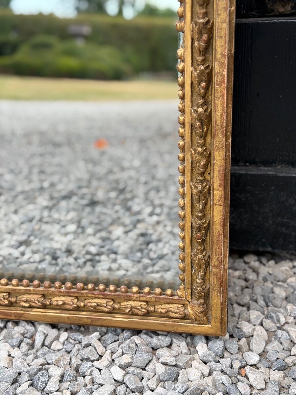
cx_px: 148
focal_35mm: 48
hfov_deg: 30.3
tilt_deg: -28.5
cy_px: 198
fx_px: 547
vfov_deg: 39.7
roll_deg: +3.0
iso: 64
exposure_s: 1/566
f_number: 1.78
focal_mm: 6.76
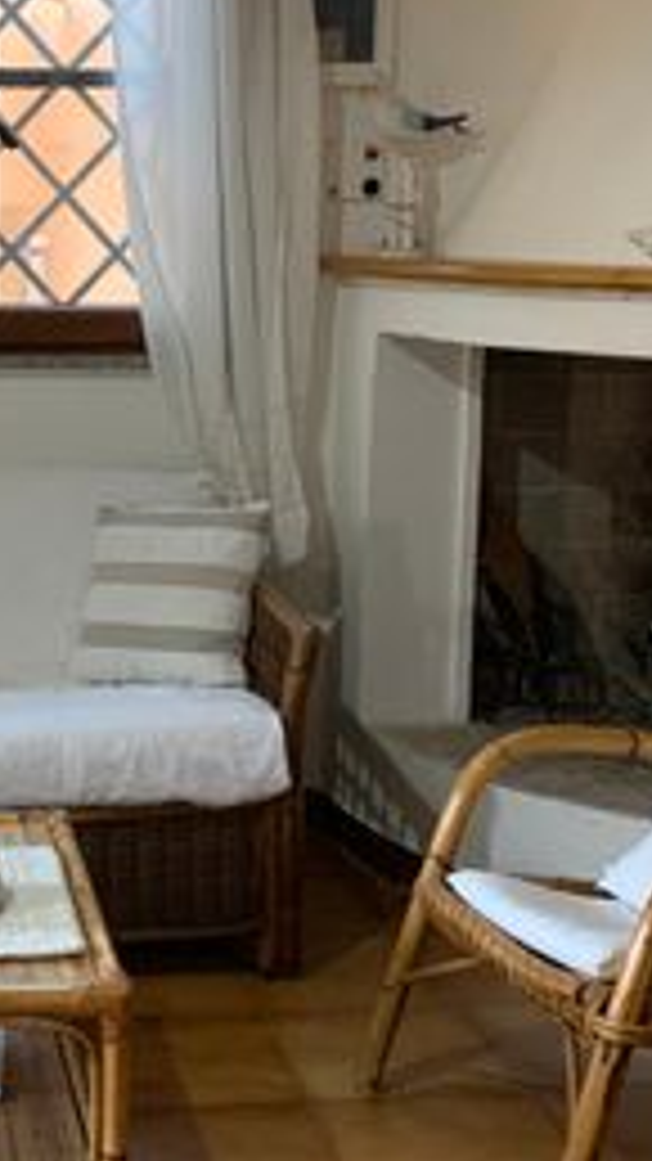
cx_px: 72
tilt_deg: -9.0
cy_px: 522
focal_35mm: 66
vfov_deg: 31.9
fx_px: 2030
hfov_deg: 18.0
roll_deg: +0.1
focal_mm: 4.25
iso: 320
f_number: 1.8
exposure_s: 1/60
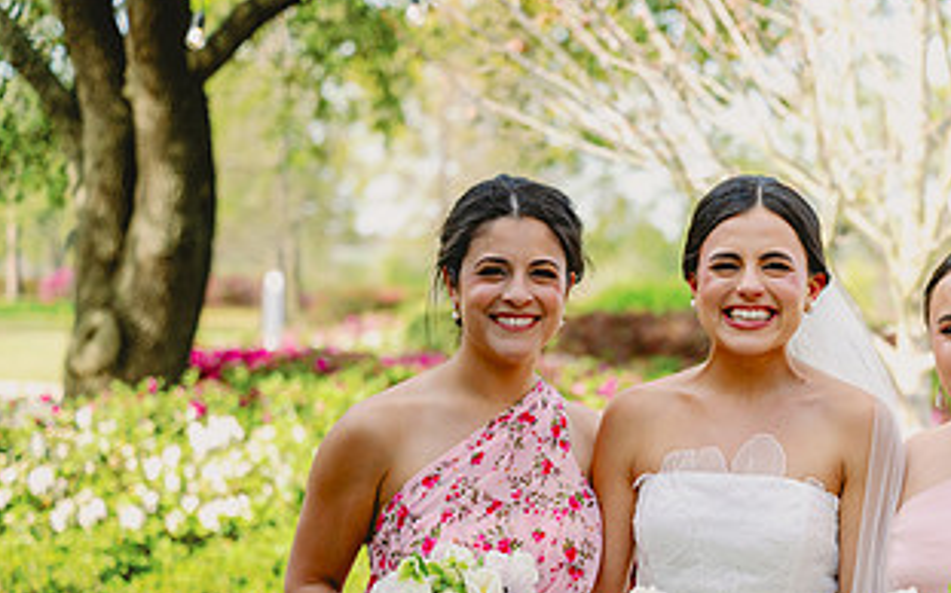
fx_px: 3445
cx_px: 844
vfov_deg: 9.8
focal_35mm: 133
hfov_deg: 15.5
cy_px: 497
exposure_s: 1/800
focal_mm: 70
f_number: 2.8
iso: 200
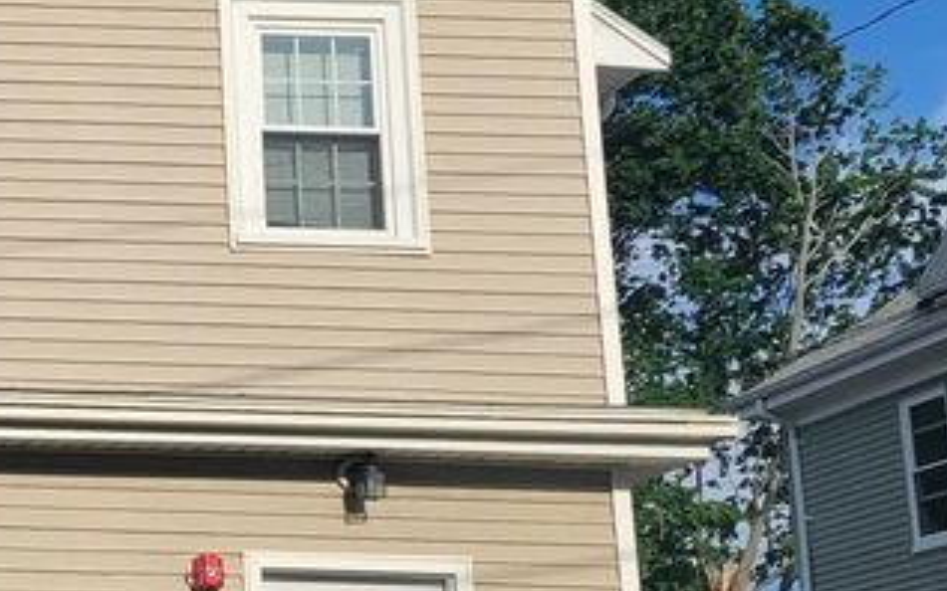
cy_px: 403
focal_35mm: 89
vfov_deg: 14.6
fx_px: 2297
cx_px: -520
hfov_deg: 19.8
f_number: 1.8
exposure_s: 1/2730
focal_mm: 5.4
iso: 40
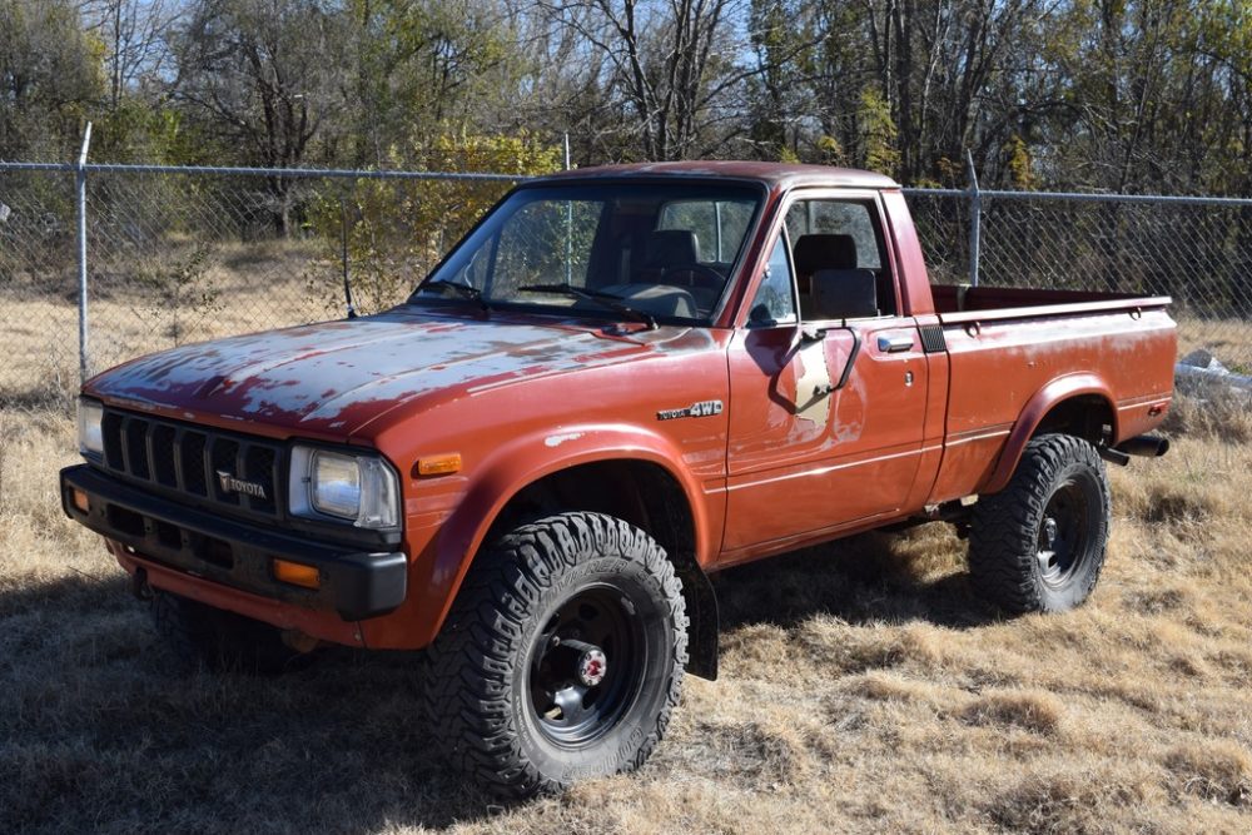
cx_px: 626
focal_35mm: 40
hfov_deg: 47.9
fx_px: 1409
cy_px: 418
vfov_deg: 33.0
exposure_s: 1/320
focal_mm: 27
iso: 200
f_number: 9
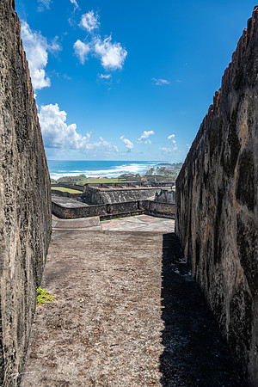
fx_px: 258
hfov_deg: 53.1
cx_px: 129
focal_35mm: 24
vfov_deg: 73.7
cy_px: 194
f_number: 8
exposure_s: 1/125
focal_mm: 24
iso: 125
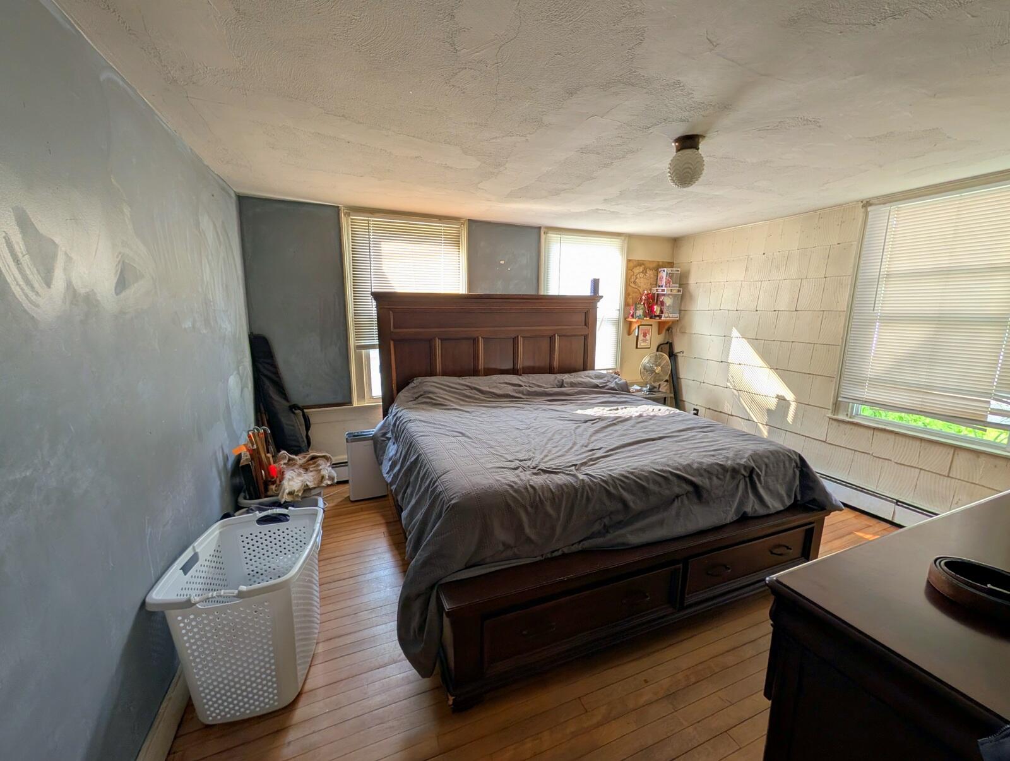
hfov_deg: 110.5
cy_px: 380
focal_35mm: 12
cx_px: 505
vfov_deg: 94.6
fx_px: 351
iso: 97
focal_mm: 2.02
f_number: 1.7
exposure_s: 1/69.5
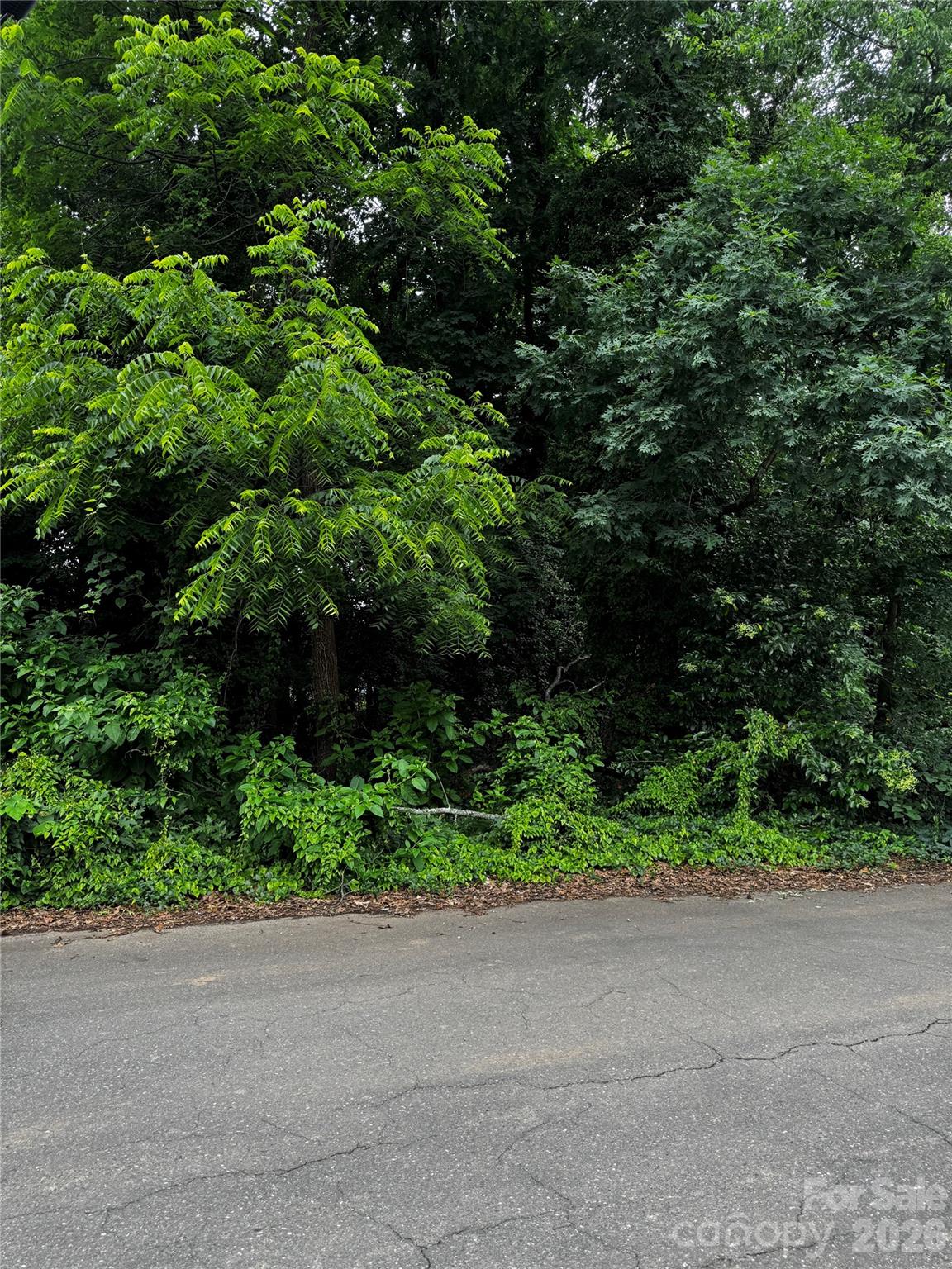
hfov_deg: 56.8
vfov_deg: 71.6
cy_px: 634
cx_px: 476
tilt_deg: +4.3
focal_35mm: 24
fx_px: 880
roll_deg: +0.1
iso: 64
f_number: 1.78
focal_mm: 6.76
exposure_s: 1/214
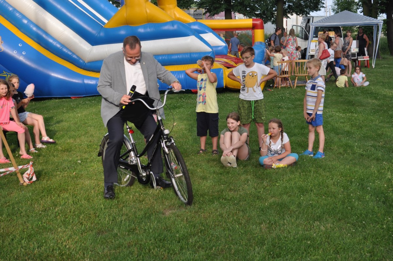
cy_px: 130
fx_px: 654
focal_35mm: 60
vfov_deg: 22.6
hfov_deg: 33.4
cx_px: 196
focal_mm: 40
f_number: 5.6
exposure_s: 1/125
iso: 200
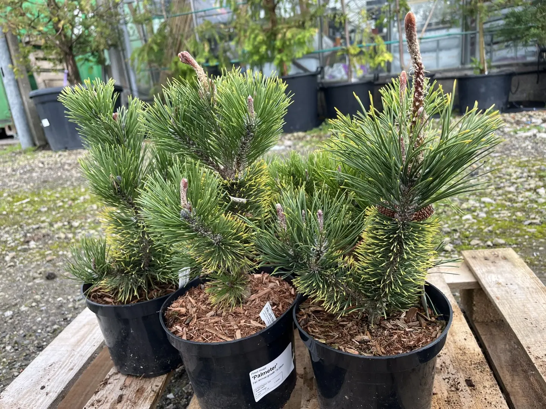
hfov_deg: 67.3
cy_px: 204
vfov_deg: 53.1
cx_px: 273
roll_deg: +6.6
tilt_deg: -19.9
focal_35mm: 26
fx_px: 410
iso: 40
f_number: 1.6
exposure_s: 1/221
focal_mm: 5.1
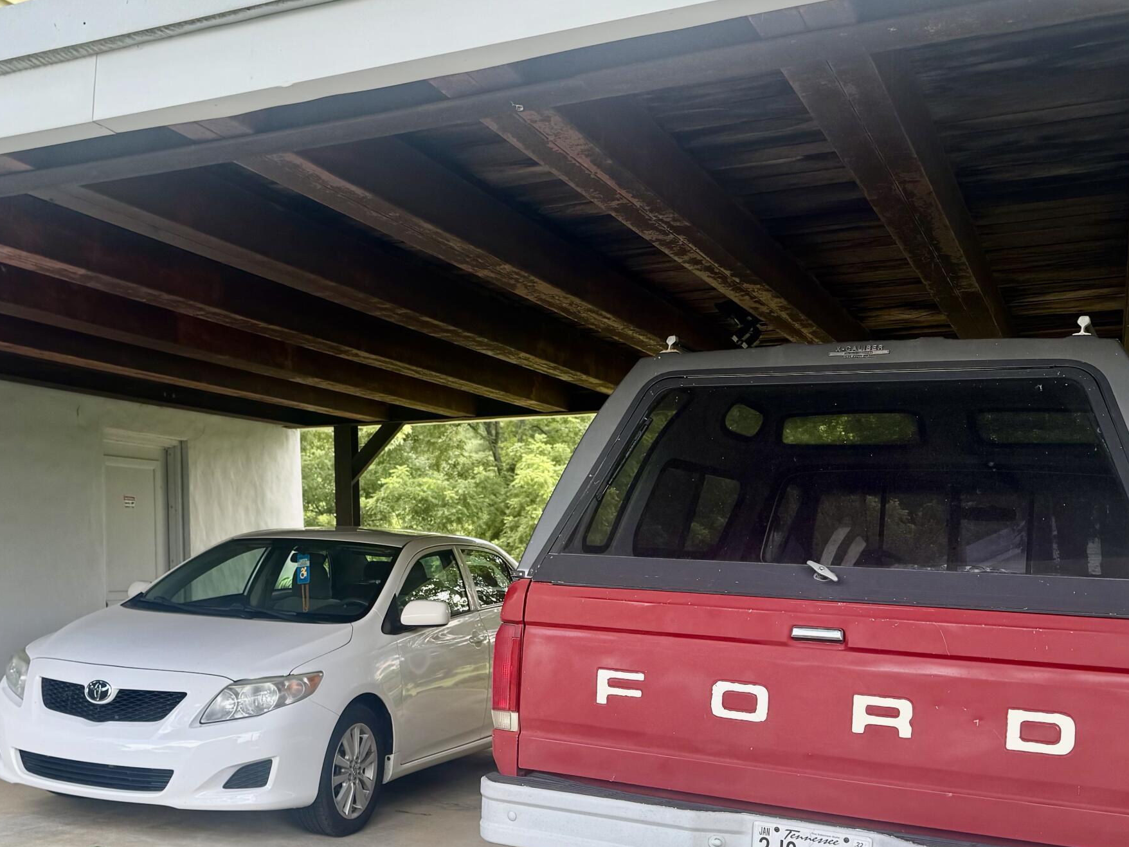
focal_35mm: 41
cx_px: 361
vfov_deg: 35.0
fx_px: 1337
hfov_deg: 45.0
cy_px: 527
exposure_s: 1/318
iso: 80
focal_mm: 6.76
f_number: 1.78
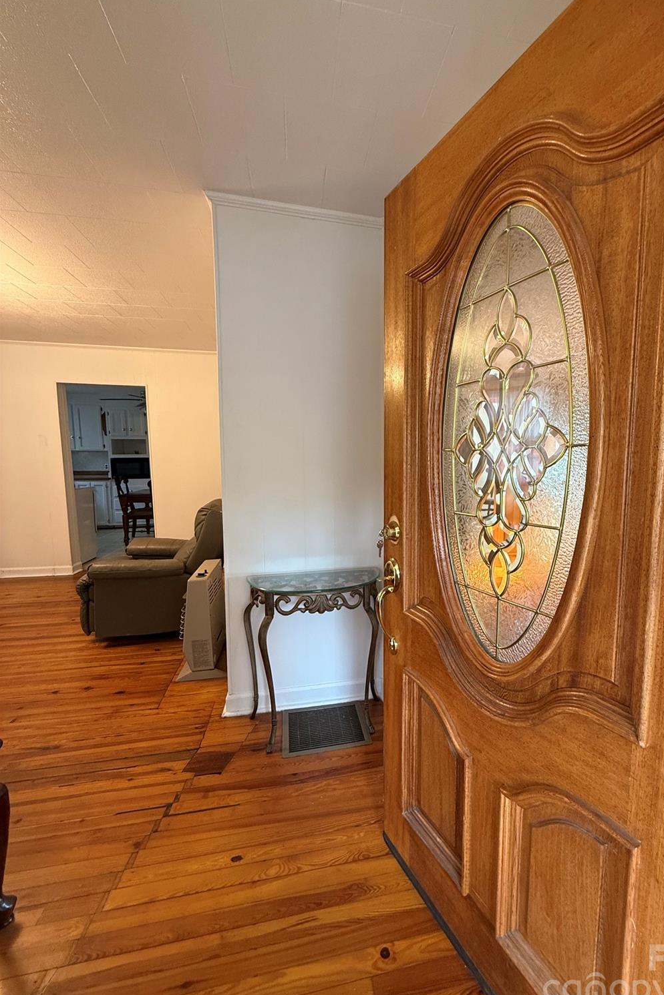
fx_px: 415
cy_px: 506
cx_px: 384
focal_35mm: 15
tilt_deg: -6.9
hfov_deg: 76.8
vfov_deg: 100.4
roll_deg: -0.6
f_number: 2.2
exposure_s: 1/60
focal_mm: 2.22
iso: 200
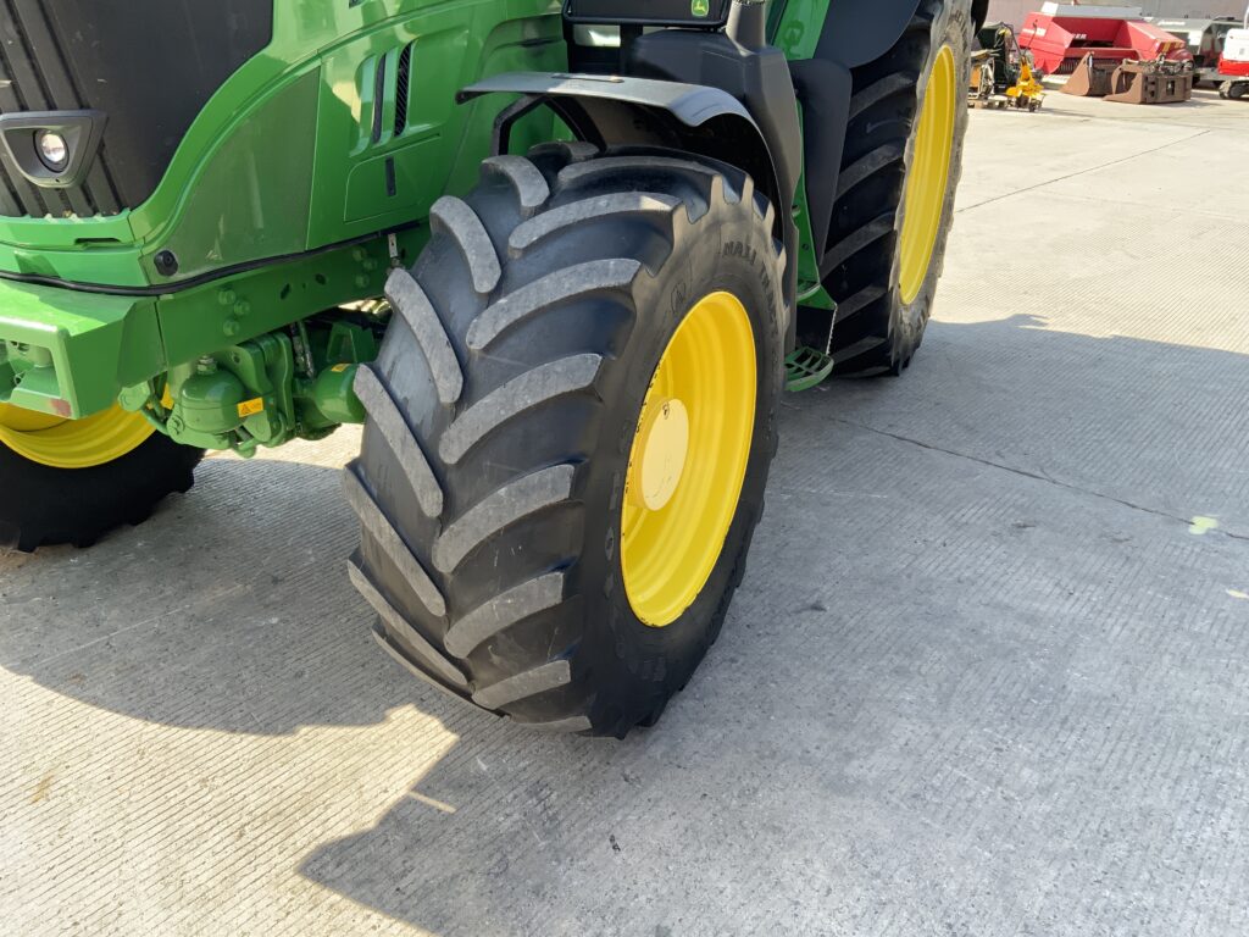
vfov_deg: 48.2
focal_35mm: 29
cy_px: 468
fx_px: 1046
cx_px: 624
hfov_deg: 61.7
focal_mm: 3
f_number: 1.8
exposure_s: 1/218
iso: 16
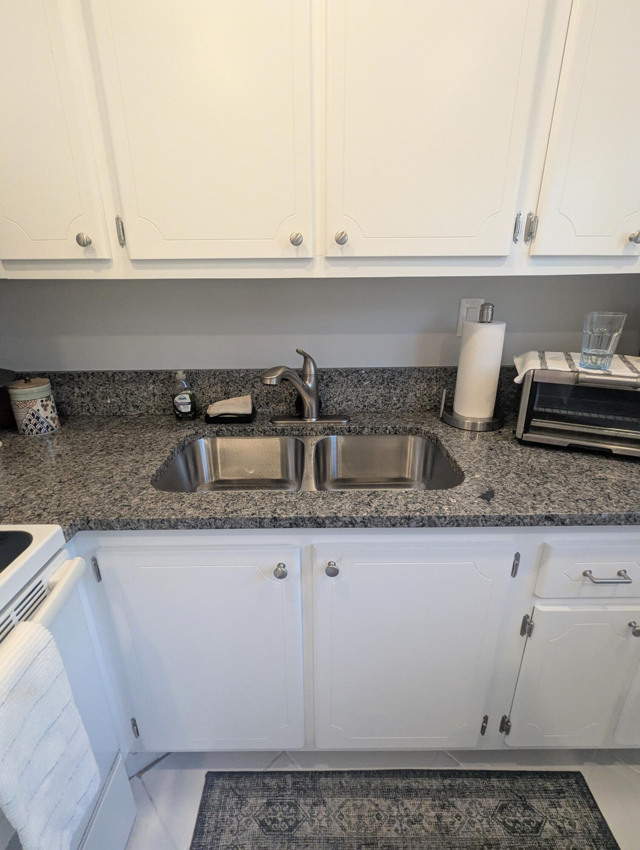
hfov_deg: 78.2
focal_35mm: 16
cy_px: 425
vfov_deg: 94.4
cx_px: 320
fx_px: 394
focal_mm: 2.35
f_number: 2.2
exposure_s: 1/120
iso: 403
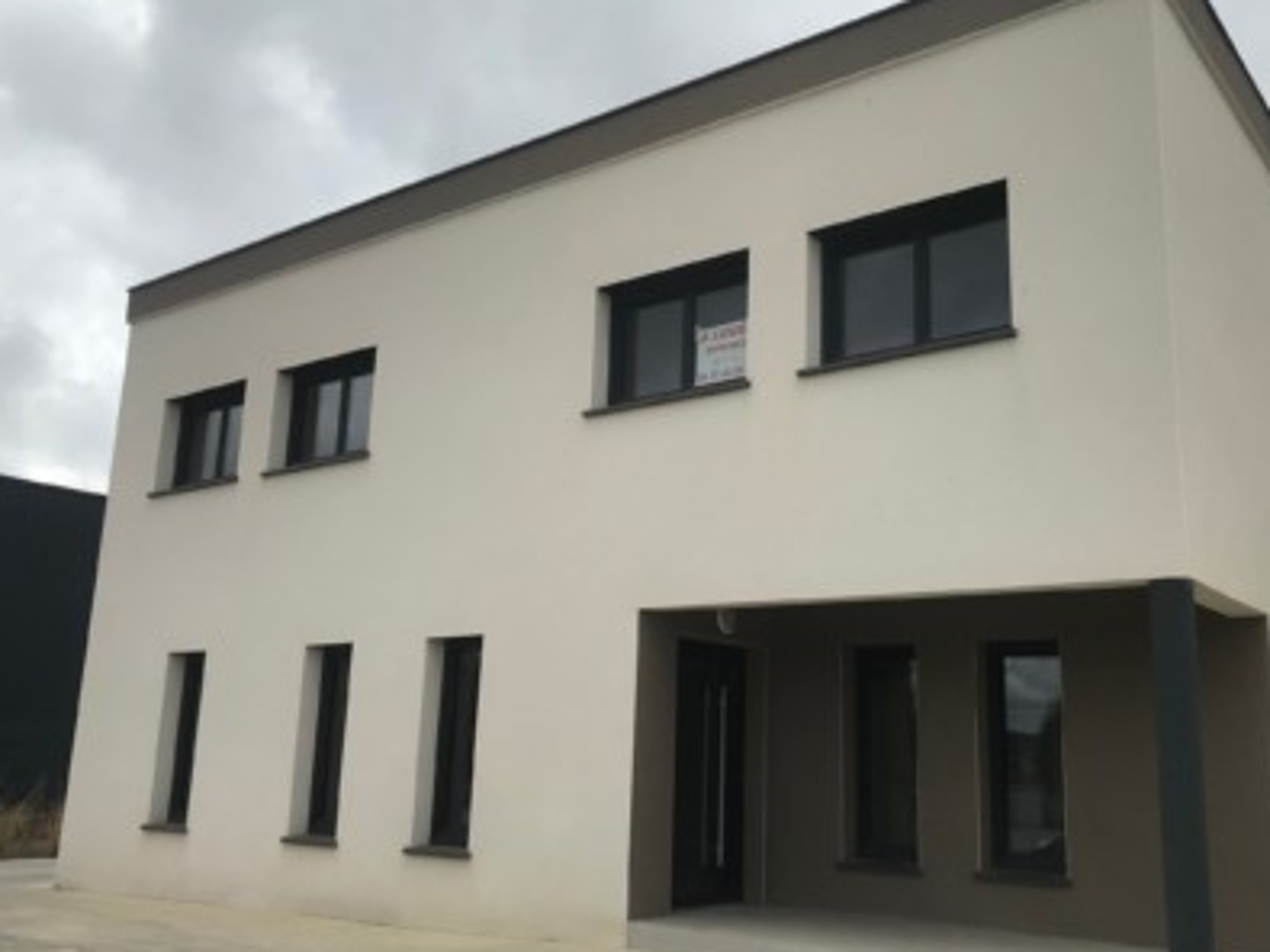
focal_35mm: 34
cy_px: 489
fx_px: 1247
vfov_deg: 41.8
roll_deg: -1.7
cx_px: 691
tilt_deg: +12.6
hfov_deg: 53.9
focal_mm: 3.99
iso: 20
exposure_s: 1/3690
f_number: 1.8
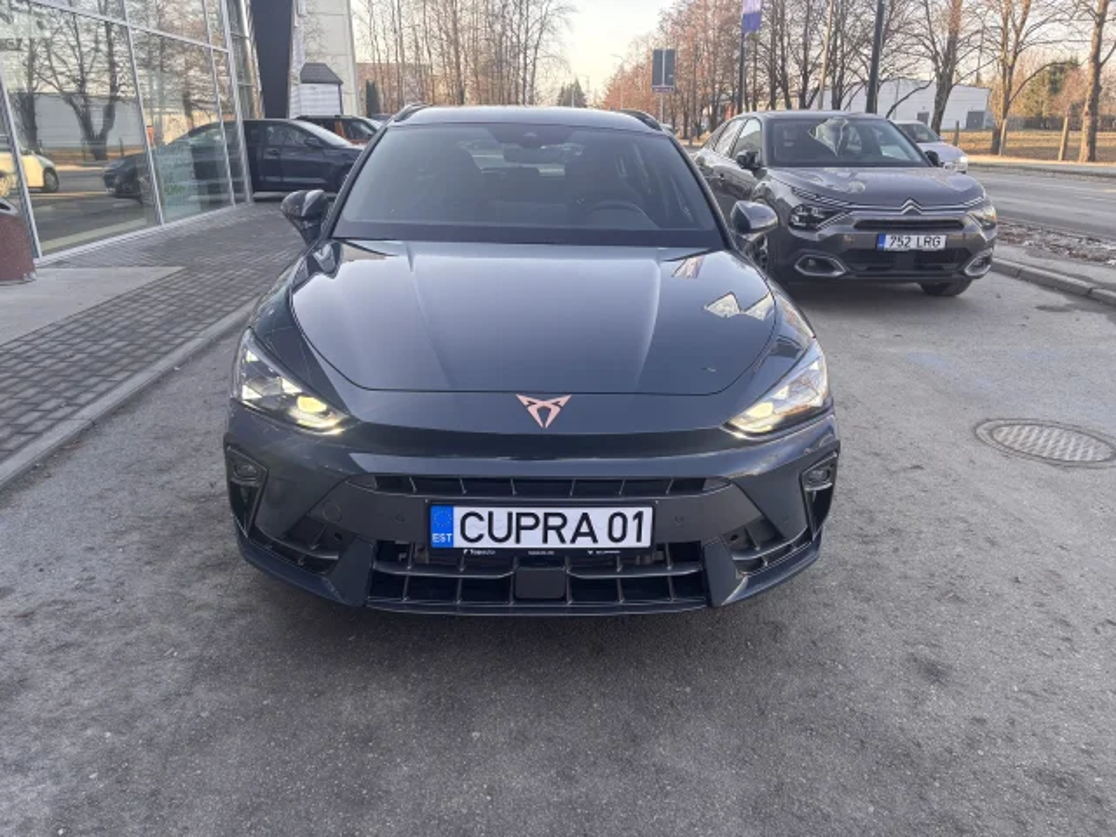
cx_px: 558
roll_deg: +0.9
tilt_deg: -18.6
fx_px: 838
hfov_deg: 67.3
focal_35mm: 26
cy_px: 418
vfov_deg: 53.1
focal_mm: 5.96
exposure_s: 1/222
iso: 40
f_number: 1.6
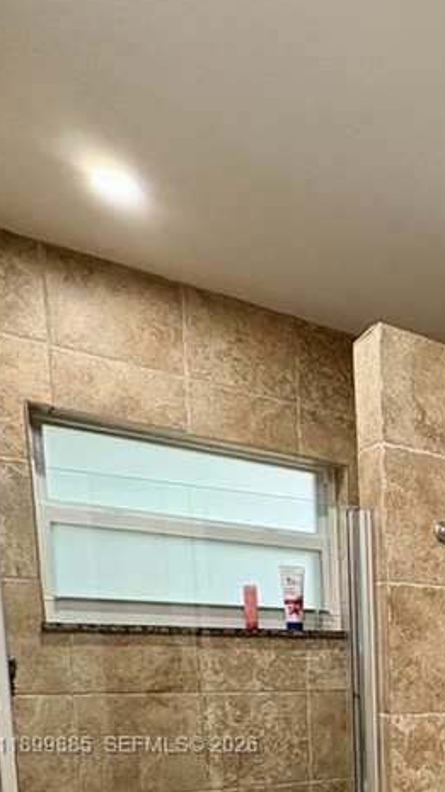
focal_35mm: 35
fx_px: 735
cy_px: 746
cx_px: 660
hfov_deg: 25.6
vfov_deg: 49.0
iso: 200
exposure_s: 1/60
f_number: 2.2
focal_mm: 2.22
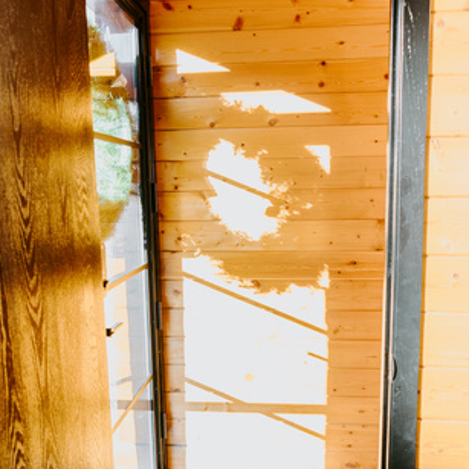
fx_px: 521
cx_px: 240
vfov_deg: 48.3
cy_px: 272
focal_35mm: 34
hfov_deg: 48.4
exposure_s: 1/125
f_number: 2.8
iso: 320
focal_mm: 16
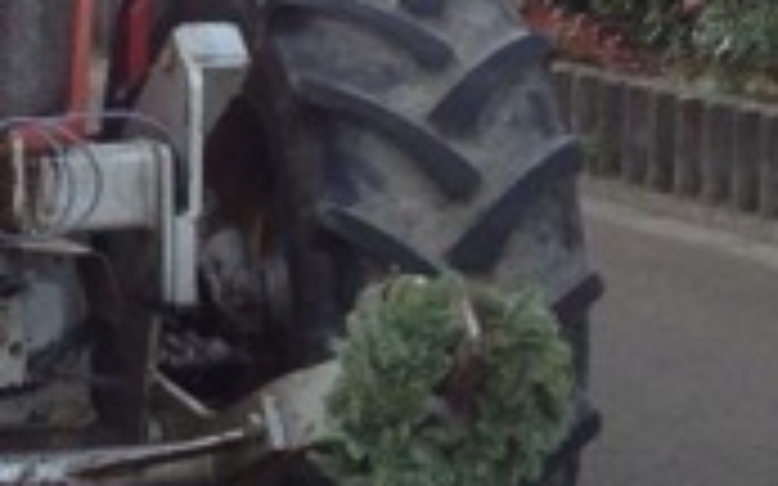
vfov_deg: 8.1
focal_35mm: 162
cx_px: -720
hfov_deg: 11.7
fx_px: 3434
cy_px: 68
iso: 50
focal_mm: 4.13
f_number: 2.4
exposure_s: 1/204
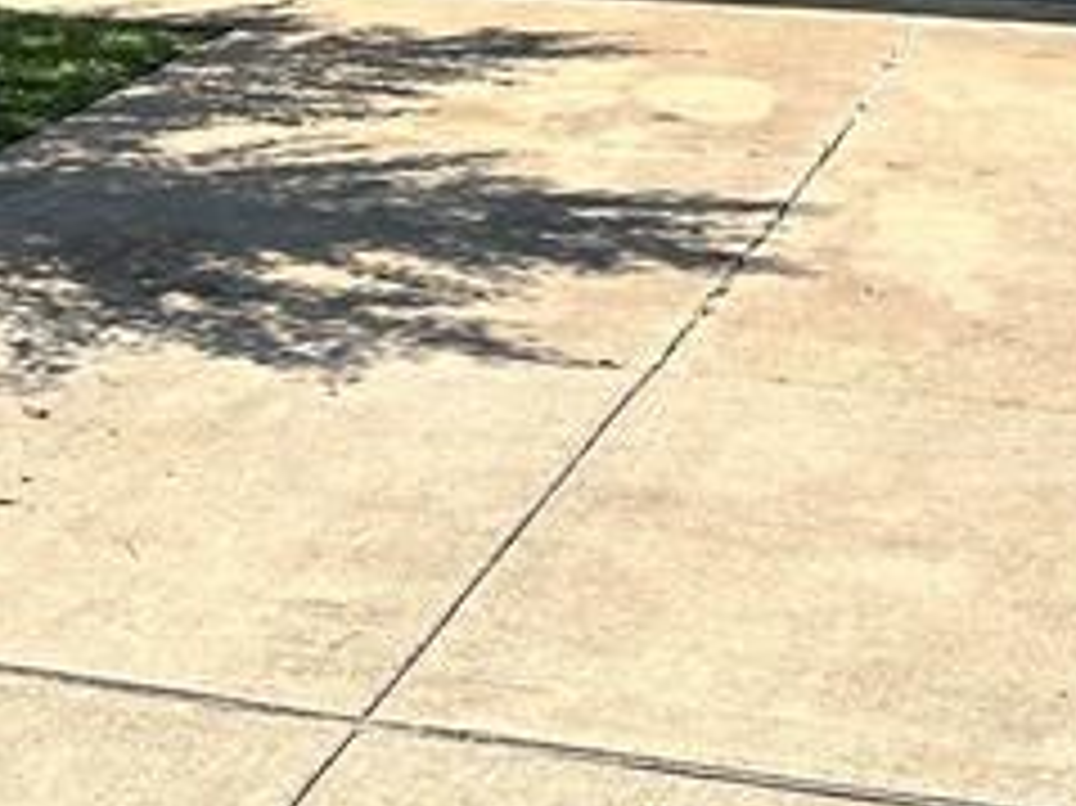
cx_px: 203
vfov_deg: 12.5
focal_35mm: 103
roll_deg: -1.1
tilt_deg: +9.1
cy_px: -842
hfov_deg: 18.9
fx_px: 3200
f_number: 1.78
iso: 80
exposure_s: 1/3861
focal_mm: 6.86
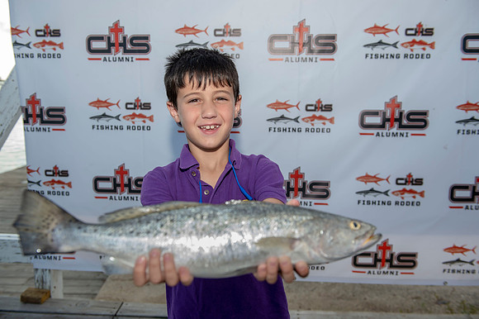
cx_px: 240
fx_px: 426
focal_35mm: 32
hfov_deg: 58.7
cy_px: 160
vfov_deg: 41.1
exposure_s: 1/200
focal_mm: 32
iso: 50
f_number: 5
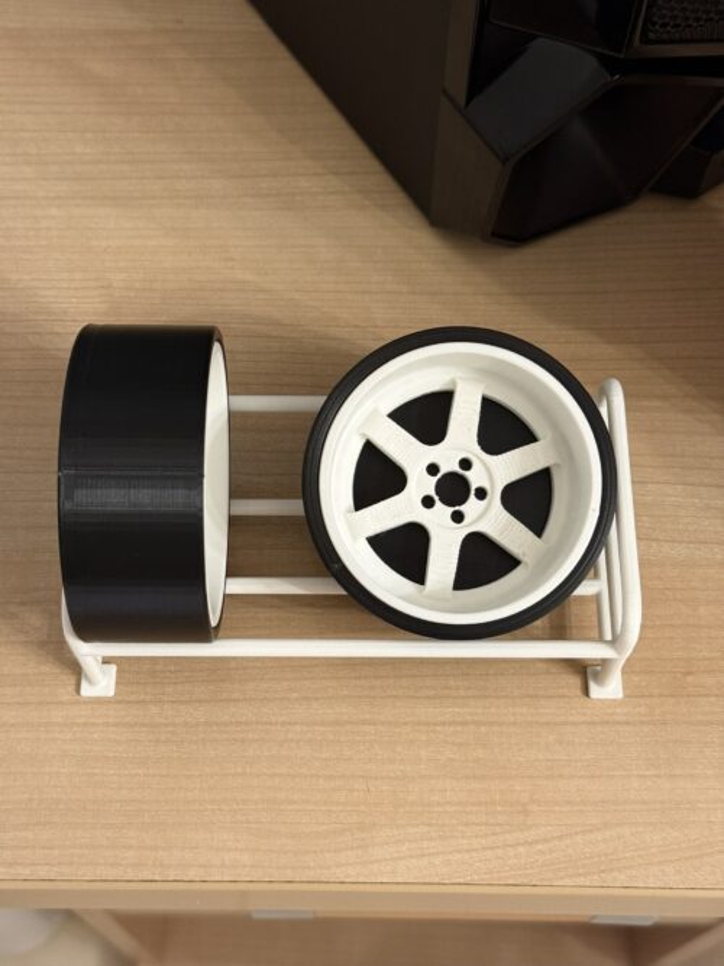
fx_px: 1339
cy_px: 483
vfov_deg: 39.7
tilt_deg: -65.0
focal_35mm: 48
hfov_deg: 30.3
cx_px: 362
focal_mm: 6.76
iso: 250
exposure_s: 1/33
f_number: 1.78
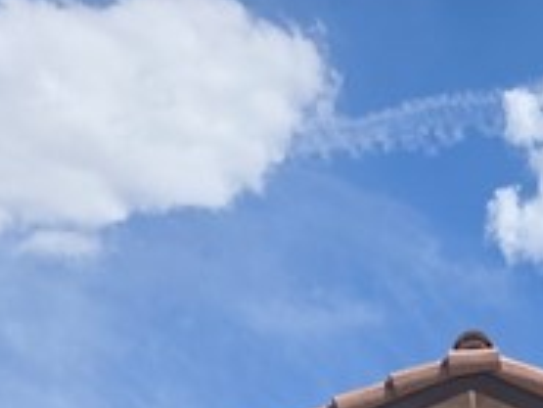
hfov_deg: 15.4
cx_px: 458
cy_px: 1098
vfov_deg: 9.8
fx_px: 1993
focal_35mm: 127
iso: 25
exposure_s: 1/2417
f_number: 1.8
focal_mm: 5.4
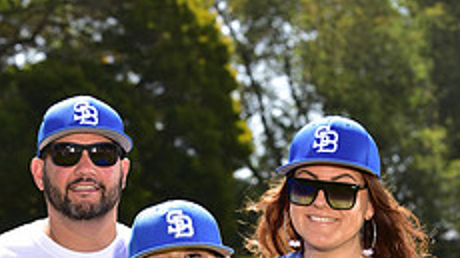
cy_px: 414
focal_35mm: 198
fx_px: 2413
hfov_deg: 10.9
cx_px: 225
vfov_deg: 6.0
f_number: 5.6
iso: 80
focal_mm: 75
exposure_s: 1/200
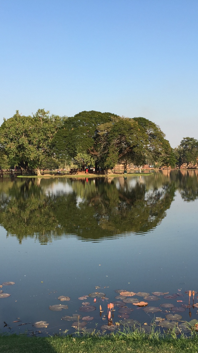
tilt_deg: -1.7
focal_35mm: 43
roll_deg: +0.0
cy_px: 180
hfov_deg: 27.7
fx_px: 402
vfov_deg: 47.4
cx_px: 104
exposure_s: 1/964
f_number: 2.2
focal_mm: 4.15
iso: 32
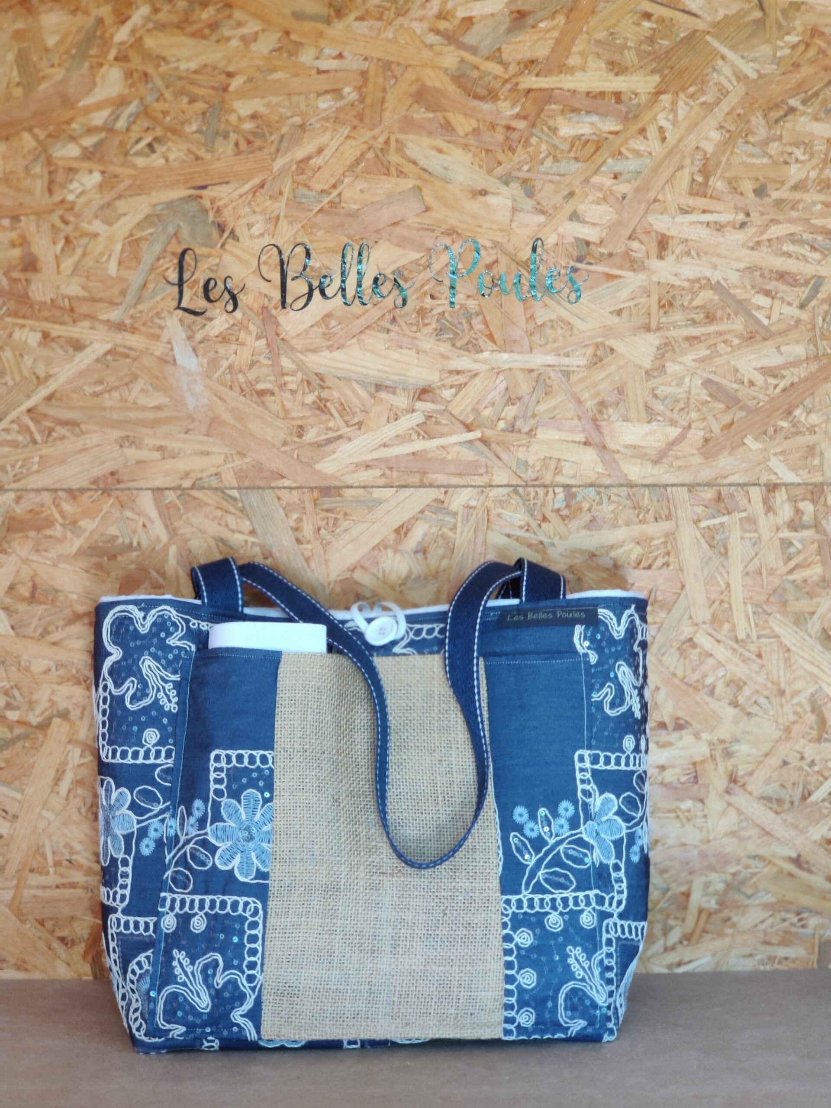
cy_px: 554
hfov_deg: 19.9
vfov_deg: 26.3
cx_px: 416
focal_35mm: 74
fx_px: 2369
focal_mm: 6.95
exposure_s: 1/50
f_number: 2.44
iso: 640
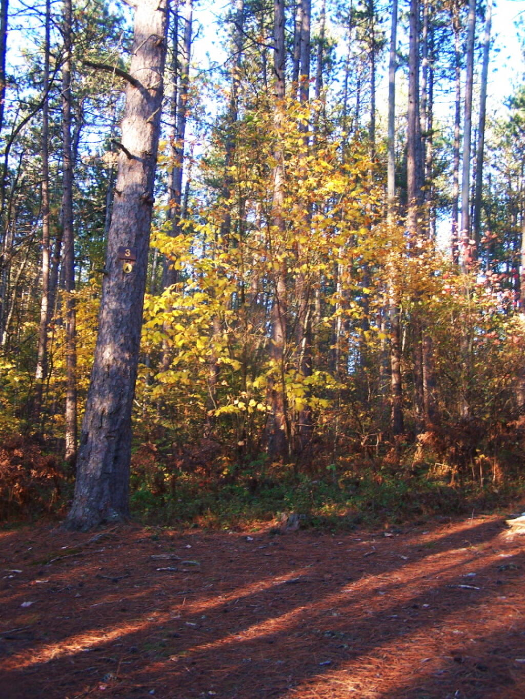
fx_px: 768
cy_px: 350
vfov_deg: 49.0
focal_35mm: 38
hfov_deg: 37.7
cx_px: 262
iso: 80
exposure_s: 1/50
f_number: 2.8
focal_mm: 6.3
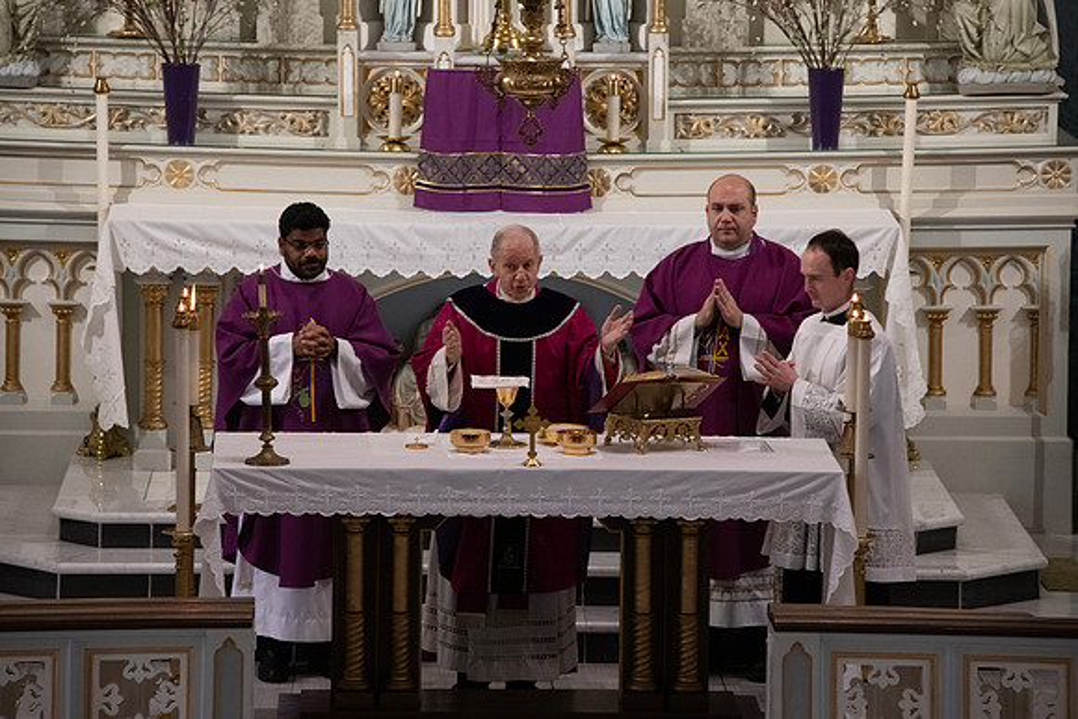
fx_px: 6290
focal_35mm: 210
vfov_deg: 6.5
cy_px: 360
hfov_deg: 9.8
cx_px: 539
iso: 4000
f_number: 9
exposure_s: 1/100
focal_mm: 210
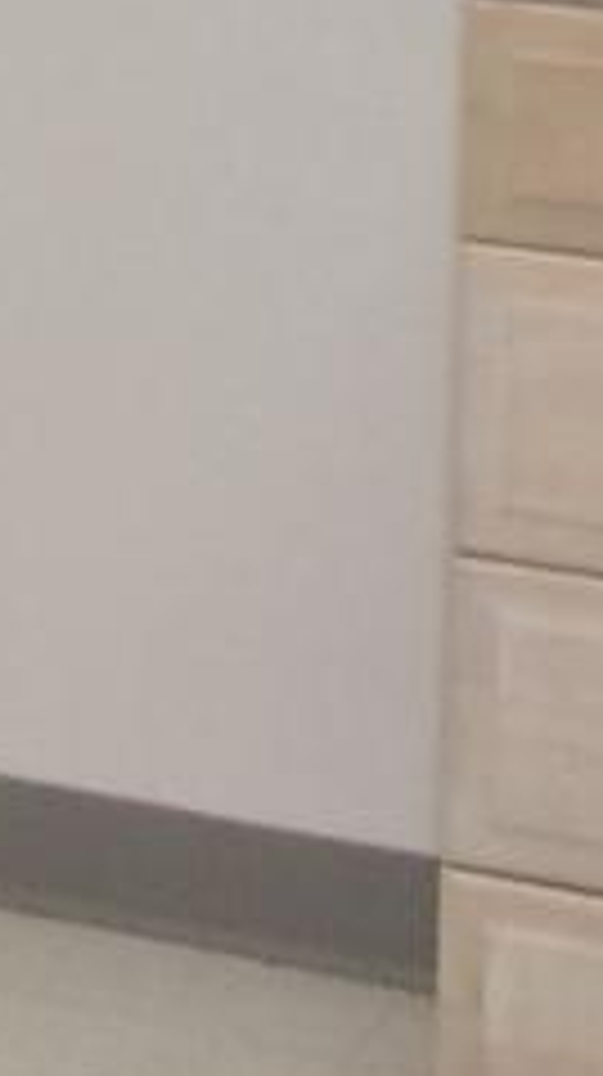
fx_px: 5243
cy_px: -684
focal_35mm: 184
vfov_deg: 11.1
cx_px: -891
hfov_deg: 6.3
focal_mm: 5.1
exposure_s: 1/34
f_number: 3.9
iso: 235
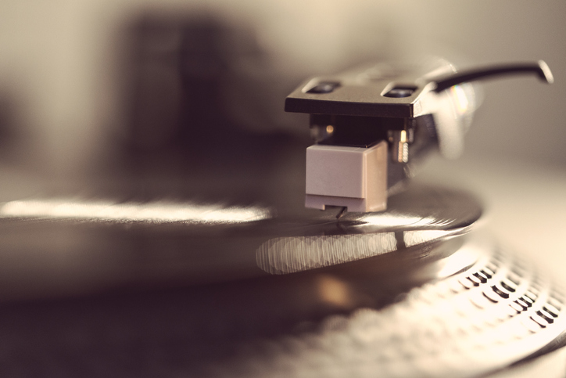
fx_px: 1415
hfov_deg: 22.6
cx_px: 283
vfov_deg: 15.2
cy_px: 189
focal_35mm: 90
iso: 400
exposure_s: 1/60
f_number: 4
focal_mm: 90
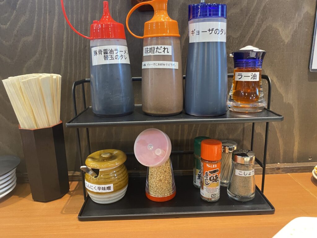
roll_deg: +3.1
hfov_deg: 67.3
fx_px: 238
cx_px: 158
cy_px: 119
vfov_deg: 53.1
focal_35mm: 26
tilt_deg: -14.1
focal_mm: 4.25
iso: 250
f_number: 1.8
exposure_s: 1/60
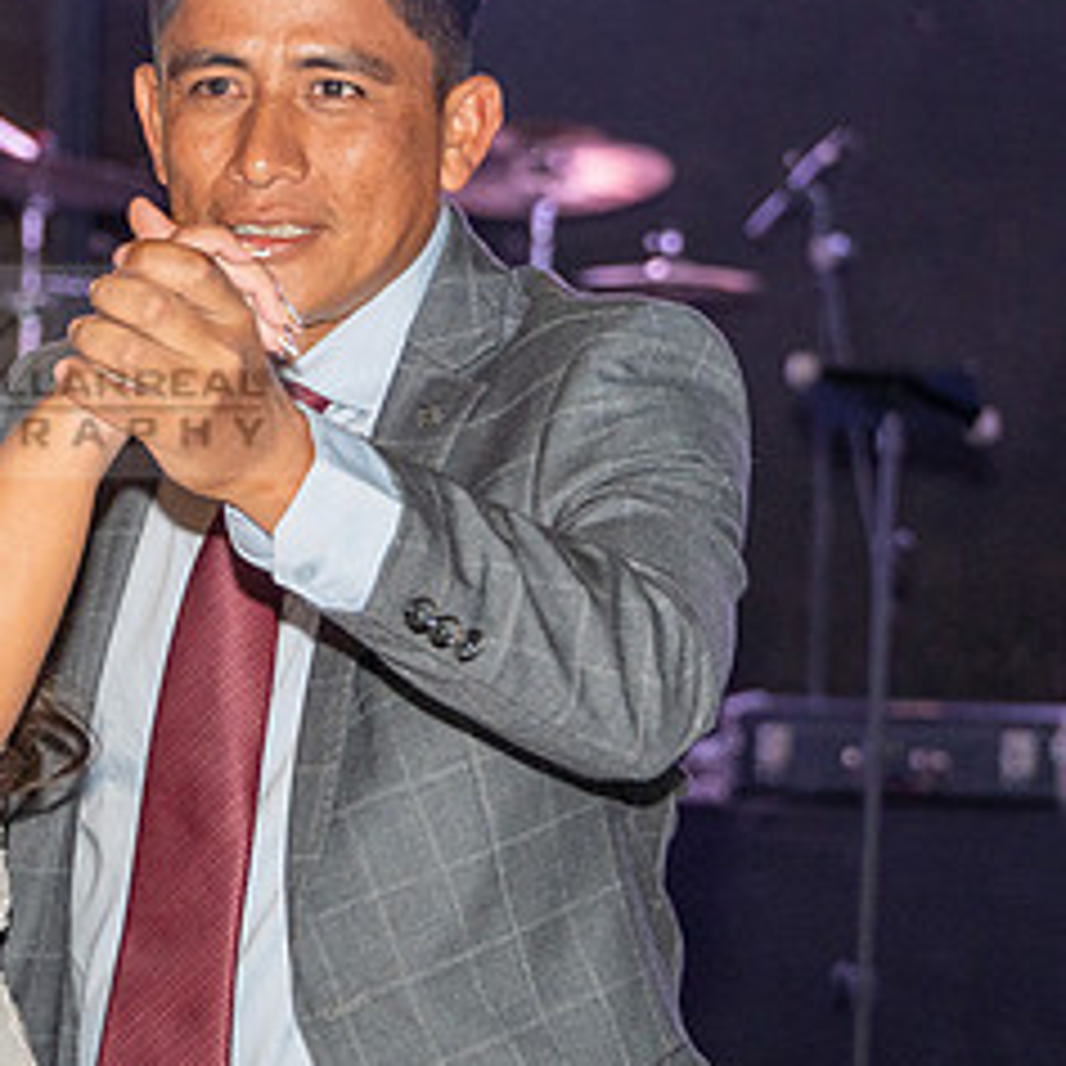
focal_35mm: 198
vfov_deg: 8.8
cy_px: 371
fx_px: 6898
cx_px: -76
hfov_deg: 8.8
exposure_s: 1/160
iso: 2000
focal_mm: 95
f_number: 6.3
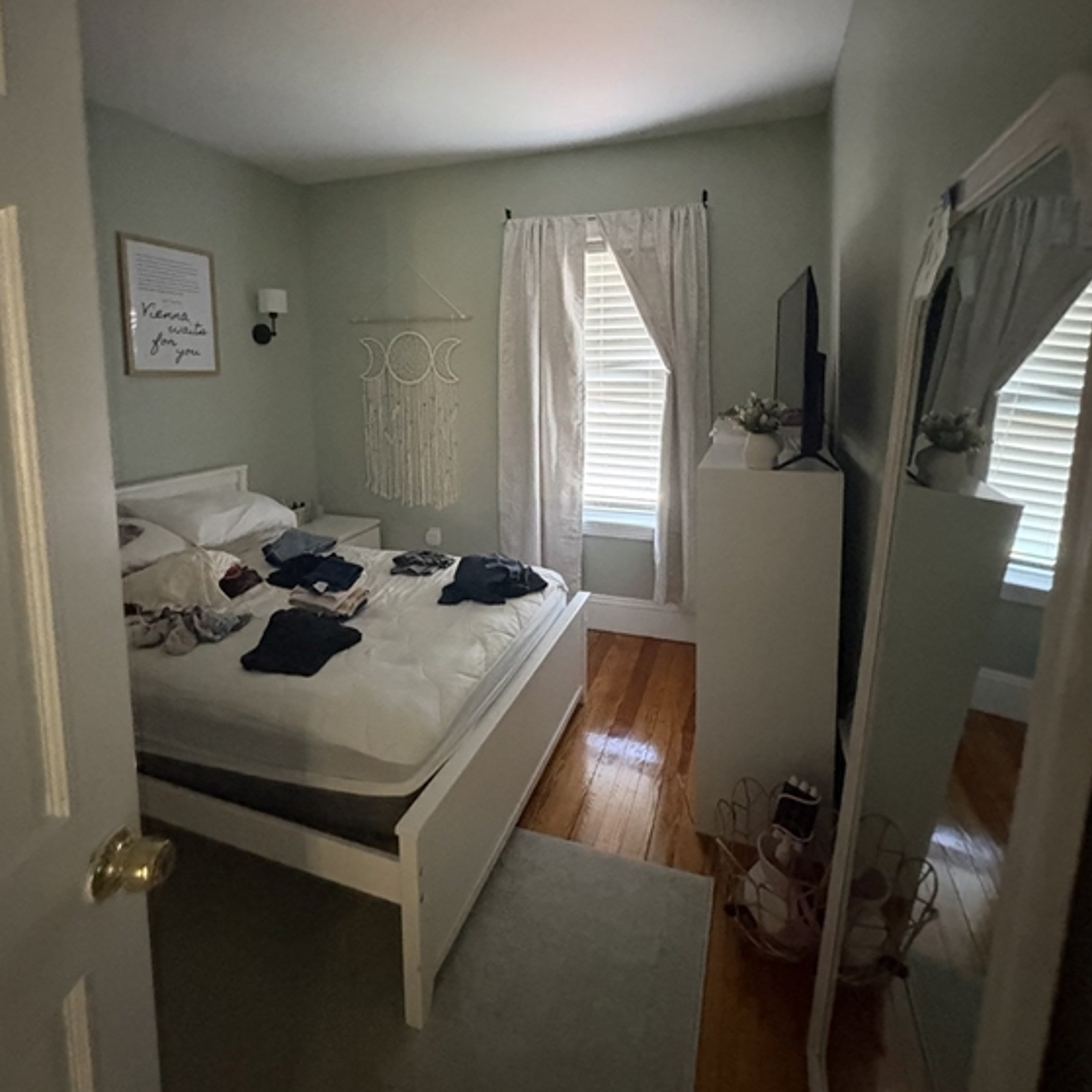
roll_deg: -1.0
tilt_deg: -0.4
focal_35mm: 17
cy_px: 426
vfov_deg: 82.7
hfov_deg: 84.0
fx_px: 607
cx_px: 541
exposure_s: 1/40
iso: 1000
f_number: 2.2
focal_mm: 2.22
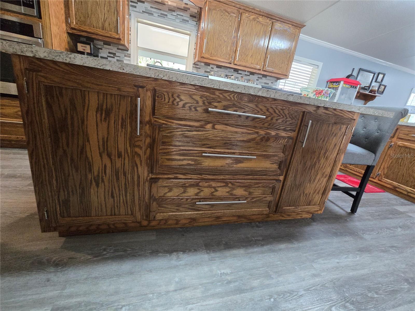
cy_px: 156
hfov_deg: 106.2
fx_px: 156
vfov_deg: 89.9
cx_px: 208
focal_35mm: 13
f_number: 2.2
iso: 800
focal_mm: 2.2
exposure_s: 1/60
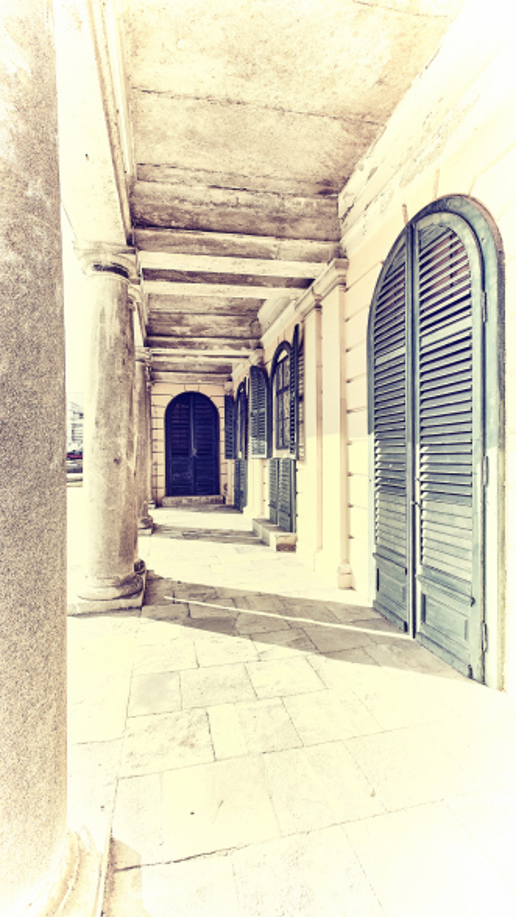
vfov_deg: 99.4
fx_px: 389
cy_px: 464
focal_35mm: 16
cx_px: 246
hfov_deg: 67.0
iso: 200
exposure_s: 1/900
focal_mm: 10
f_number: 4
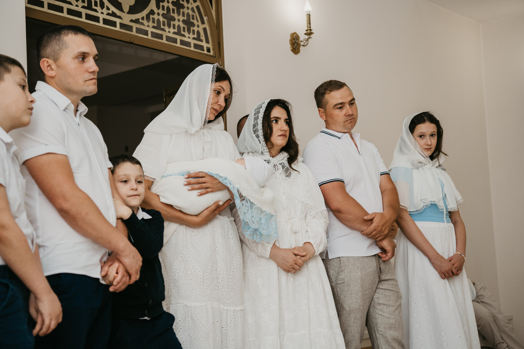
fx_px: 857
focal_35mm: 59
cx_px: 262
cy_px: 174
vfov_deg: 23.1
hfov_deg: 34.0
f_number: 4
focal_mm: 58
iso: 200
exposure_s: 1/160
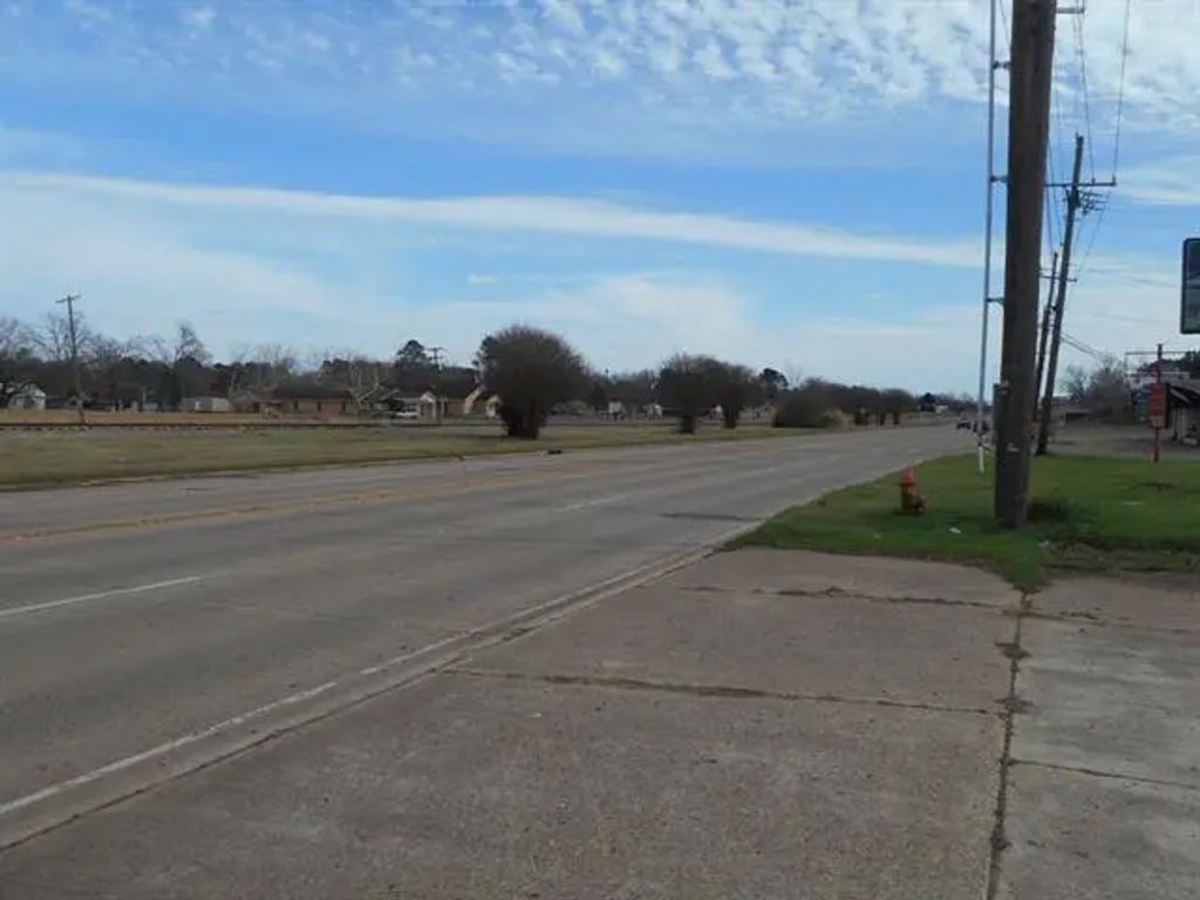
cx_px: 600
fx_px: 1005
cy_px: 450
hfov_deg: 61.7
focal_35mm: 29
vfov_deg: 48.2
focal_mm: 5.2
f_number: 4
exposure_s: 1/800
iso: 80
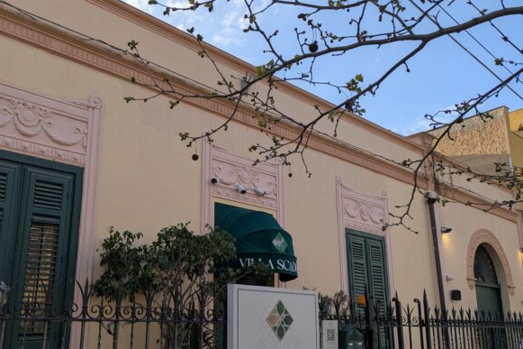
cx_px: 211
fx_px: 479
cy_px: 197
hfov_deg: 56.8
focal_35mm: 33
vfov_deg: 39.9
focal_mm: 6.81
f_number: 1.85
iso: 46
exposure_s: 1/1230
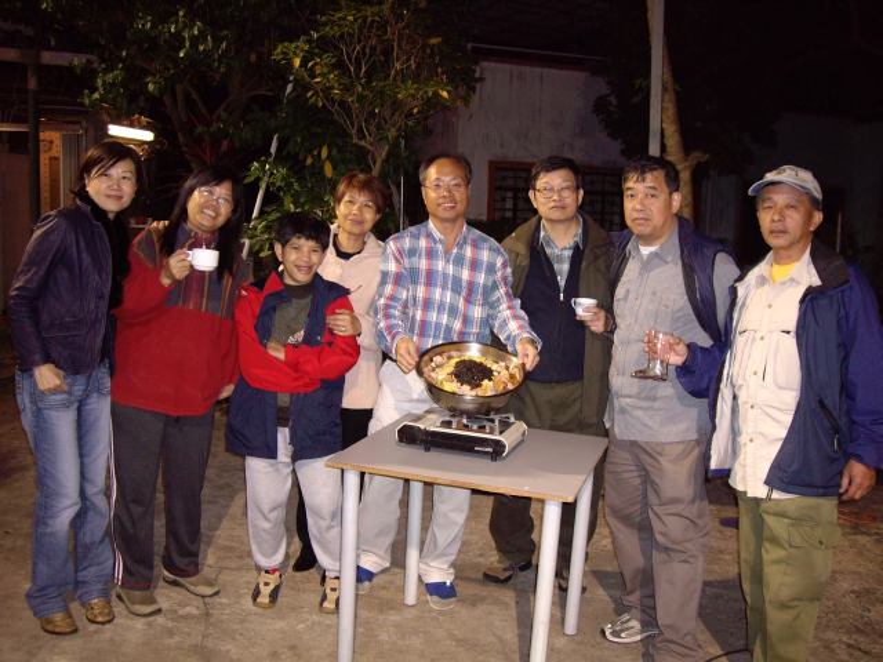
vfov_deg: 37.7
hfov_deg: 49.0
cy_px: 331
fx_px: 969
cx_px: 442
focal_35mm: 38
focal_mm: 6.2
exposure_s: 1/40
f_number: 2.7
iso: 200
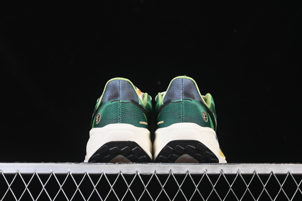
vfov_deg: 18.2
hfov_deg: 27.0
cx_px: 151
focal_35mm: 75
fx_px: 629
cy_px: 100
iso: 160
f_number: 6.3
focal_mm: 50
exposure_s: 1/60
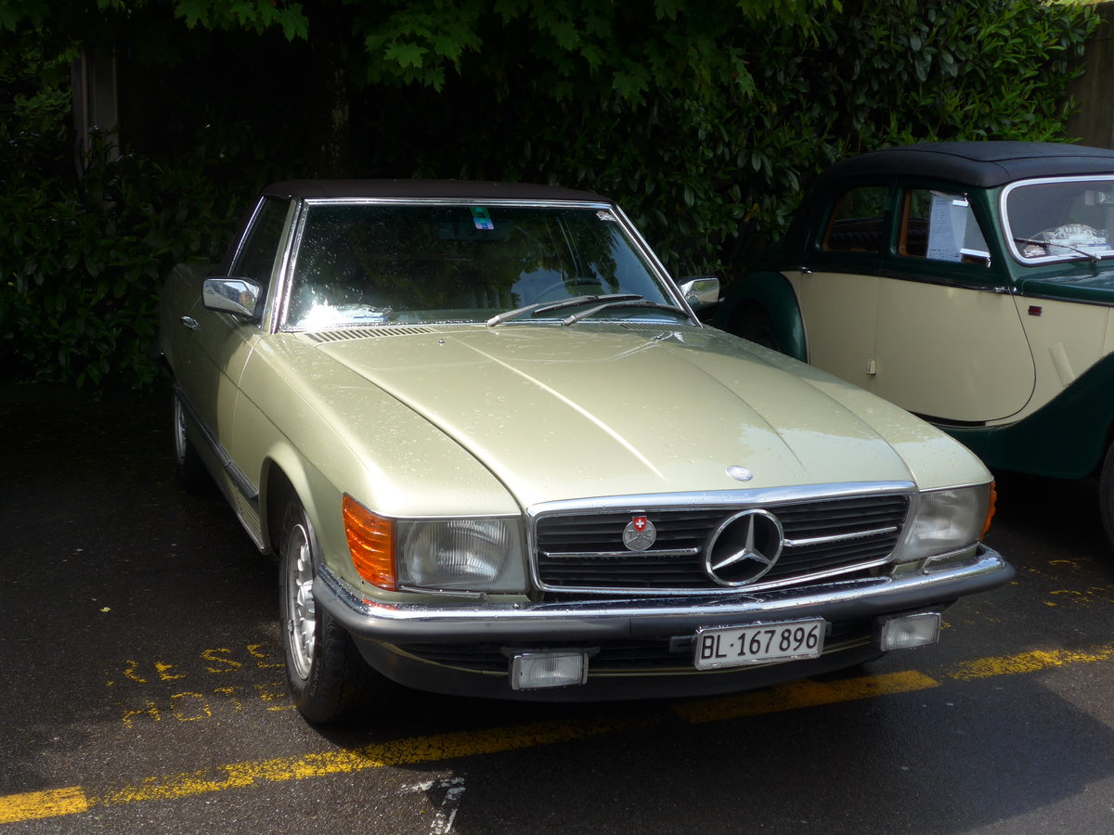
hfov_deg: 41.2
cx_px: 557
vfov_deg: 31.5
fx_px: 1480
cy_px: 418
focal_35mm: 46
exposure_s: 1/800
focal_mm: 9.5
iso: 80
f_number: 3
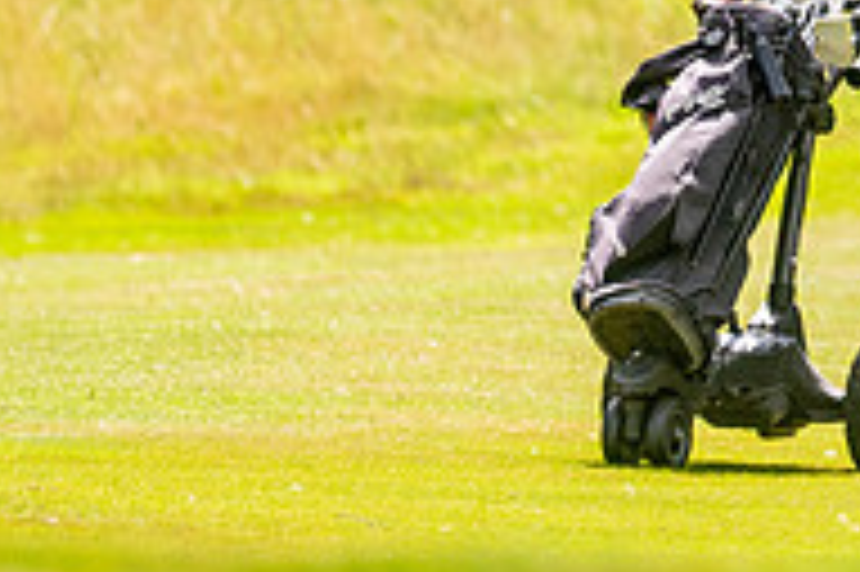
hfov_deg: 1.5
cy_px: -261
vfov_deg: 1.0
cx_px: 1225
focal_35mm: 1367
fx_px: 32627
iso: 320
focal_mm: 300
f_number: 4
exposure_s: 1/3200
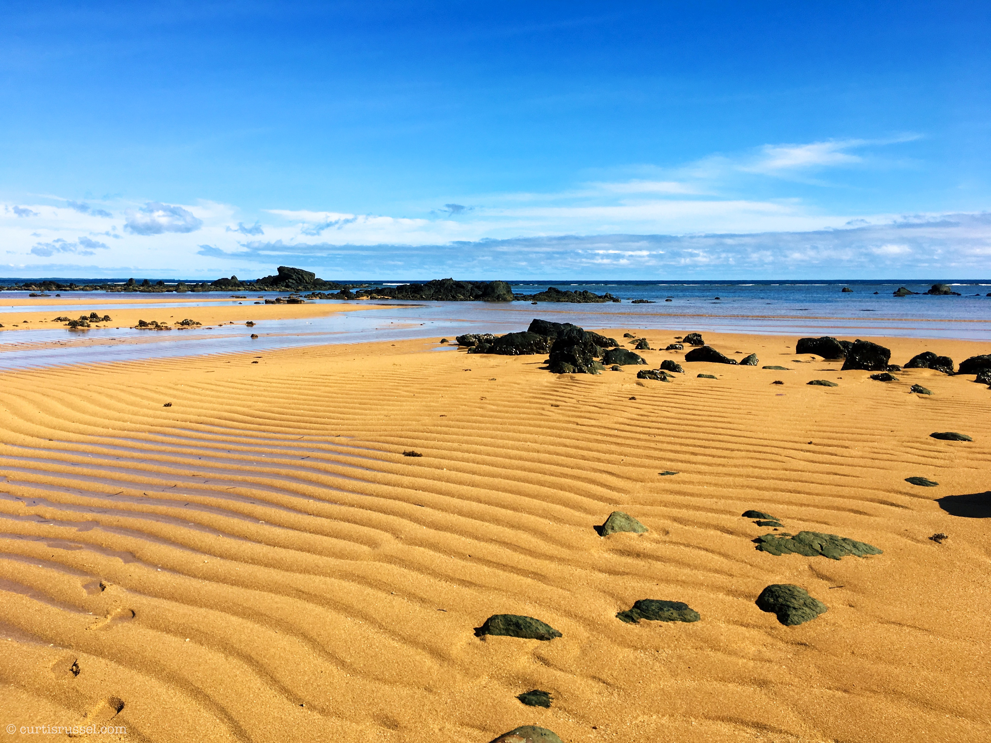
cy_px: 372
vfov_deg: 48.2
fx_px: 830
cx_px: 496
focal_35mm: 29
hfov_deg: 61.7
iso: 25
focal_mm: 4.15
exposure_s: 1/2200
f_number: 2.2
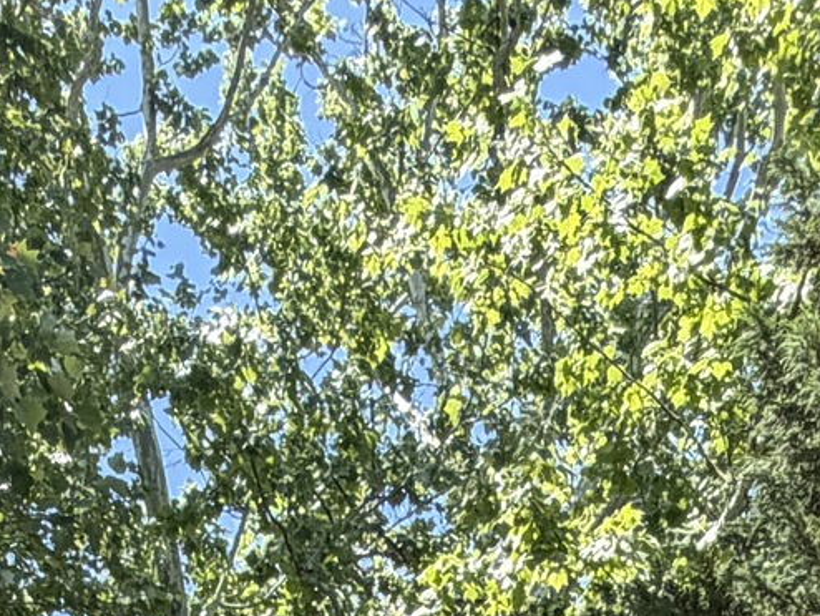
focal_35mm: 87
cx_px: 317
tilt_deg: +2.5
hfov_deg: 22.4
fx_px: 2062
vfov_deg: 11.3
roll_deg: +0.2
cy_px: 1792
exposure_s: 1/502
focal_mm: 2.22
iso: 50
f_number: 2.2
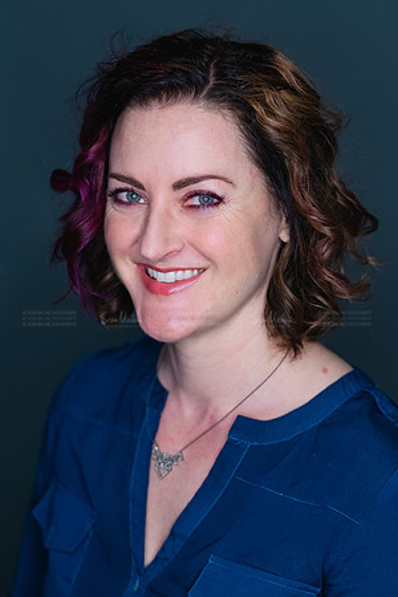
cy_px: 298
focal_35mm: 85
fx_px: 1409
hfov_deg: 16.1
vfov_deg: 23.9
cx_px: 199
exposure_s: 1/400
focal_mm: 85
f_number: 3.5
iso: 2000
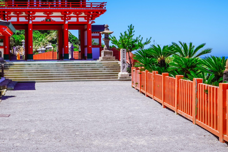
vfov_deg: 23.0
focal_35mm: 58
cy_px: 30
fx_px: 367
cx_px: 78
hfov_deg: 34.2
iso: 100
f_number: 9
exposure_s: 1/125
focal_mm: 24
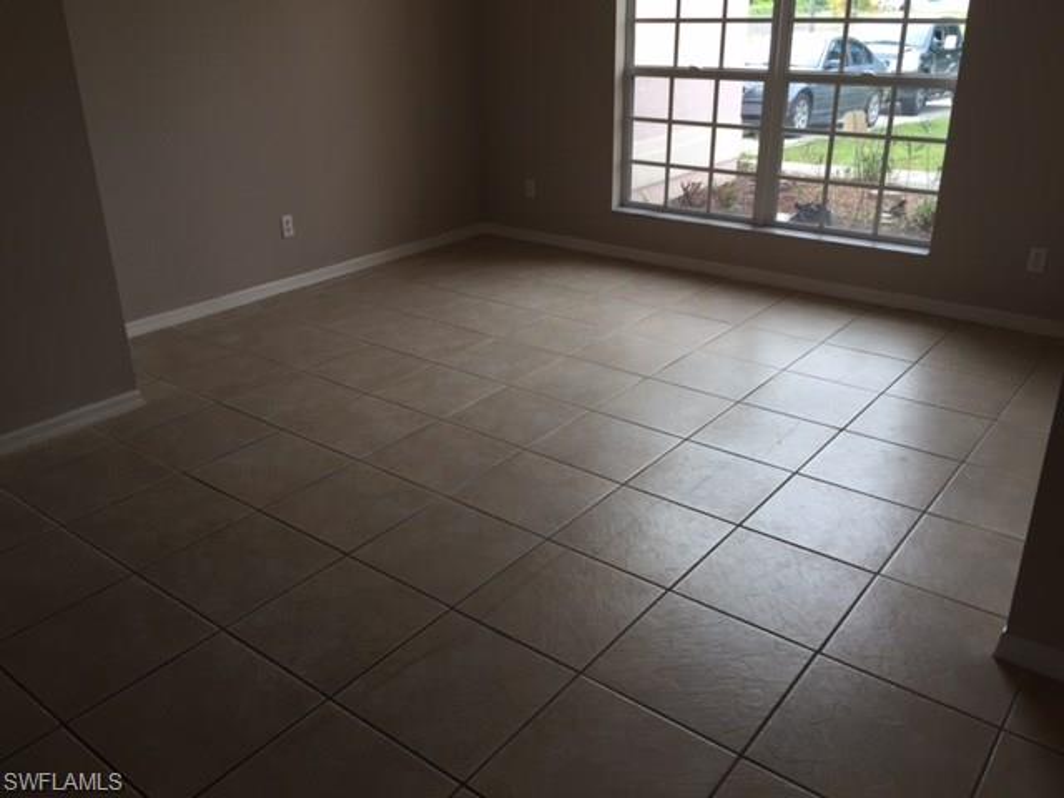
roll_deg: -0.5
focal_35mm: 29
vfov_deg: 48.2
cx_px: 532
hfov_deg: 61.7
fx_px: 891
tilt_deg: -22.6
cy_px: 399
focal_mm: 4.15
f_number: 2.2
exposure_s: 1/120
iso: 40
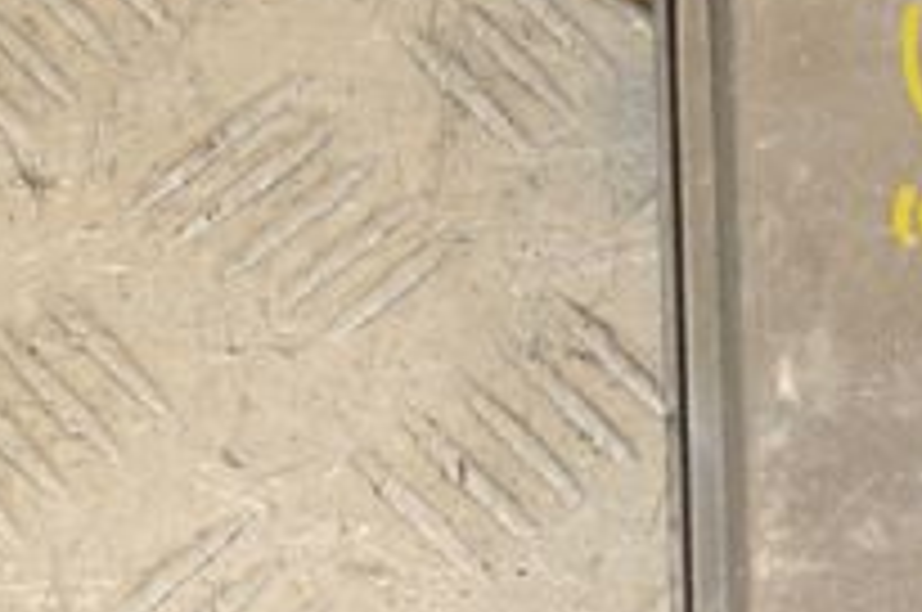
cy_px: 315
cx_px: 1268
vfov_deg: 7.7
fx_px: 4552
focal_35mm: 178
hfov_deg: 11.2
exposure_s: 1/200
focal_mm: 38
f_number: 9
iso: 800
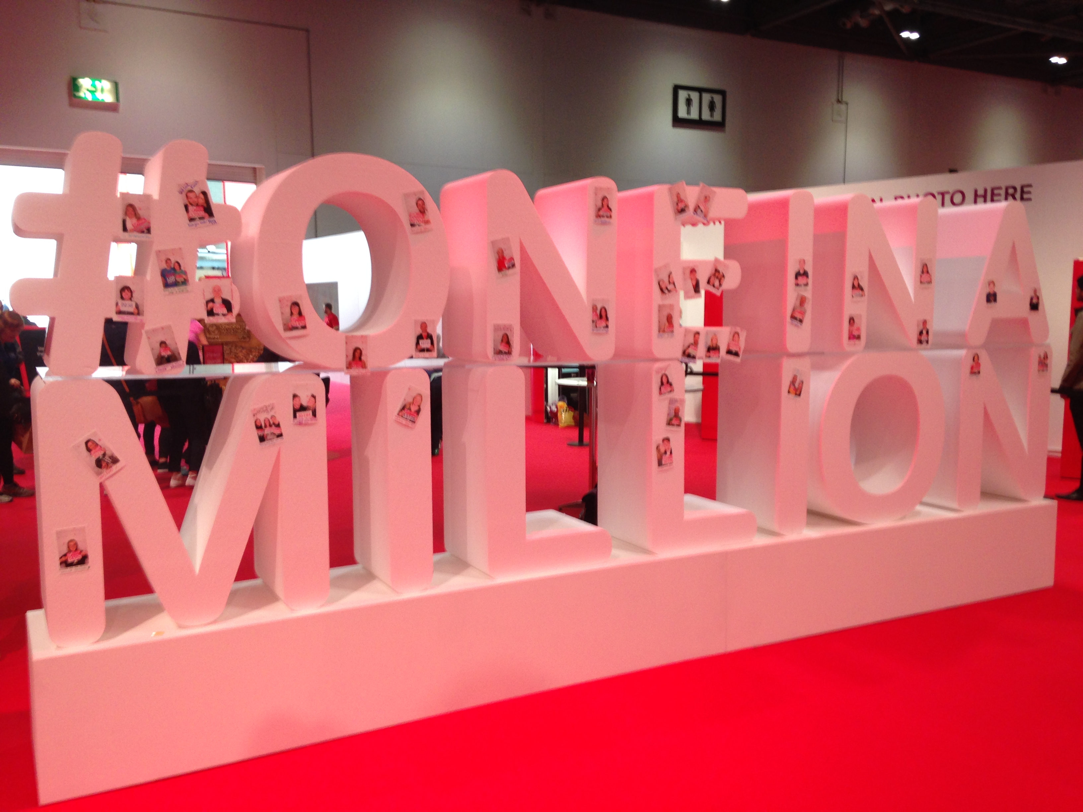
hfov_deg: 55.4
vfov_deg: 42.9
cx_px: 542
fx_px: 1032
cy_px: 406
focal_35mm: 33
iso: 80
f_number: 2.4
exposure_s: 1/20
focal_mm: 4.12
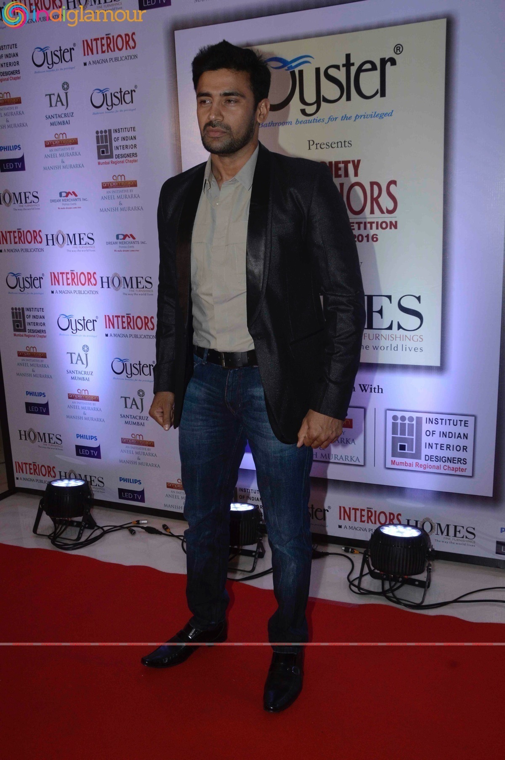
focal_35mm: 33
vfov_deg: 57.3
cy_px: 380
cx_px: 252
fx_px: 696
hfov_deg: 39.9
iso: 800
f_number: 10
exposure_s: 1/160
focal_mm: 22
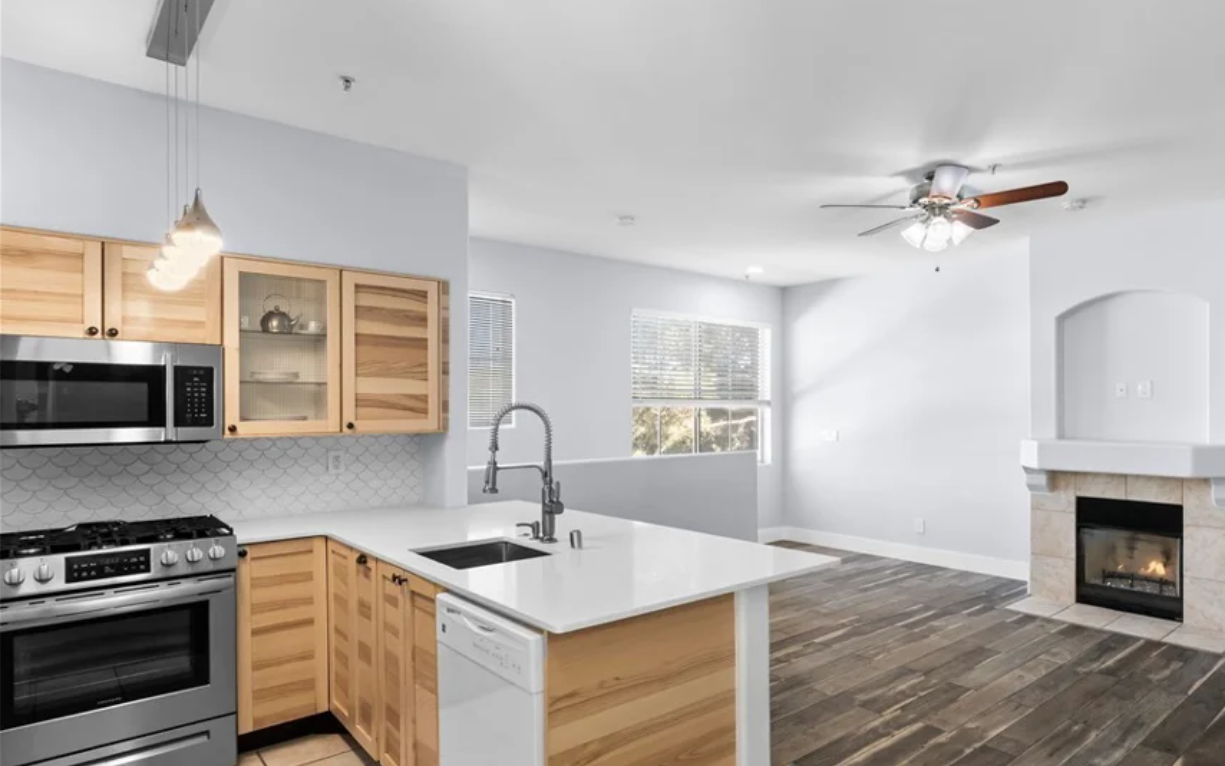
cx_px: 733
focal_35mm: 22
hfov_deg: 78.8
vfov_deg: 55.0
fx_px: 735
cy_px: 407
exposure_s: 1/13
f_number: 8
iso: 400
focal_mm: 18
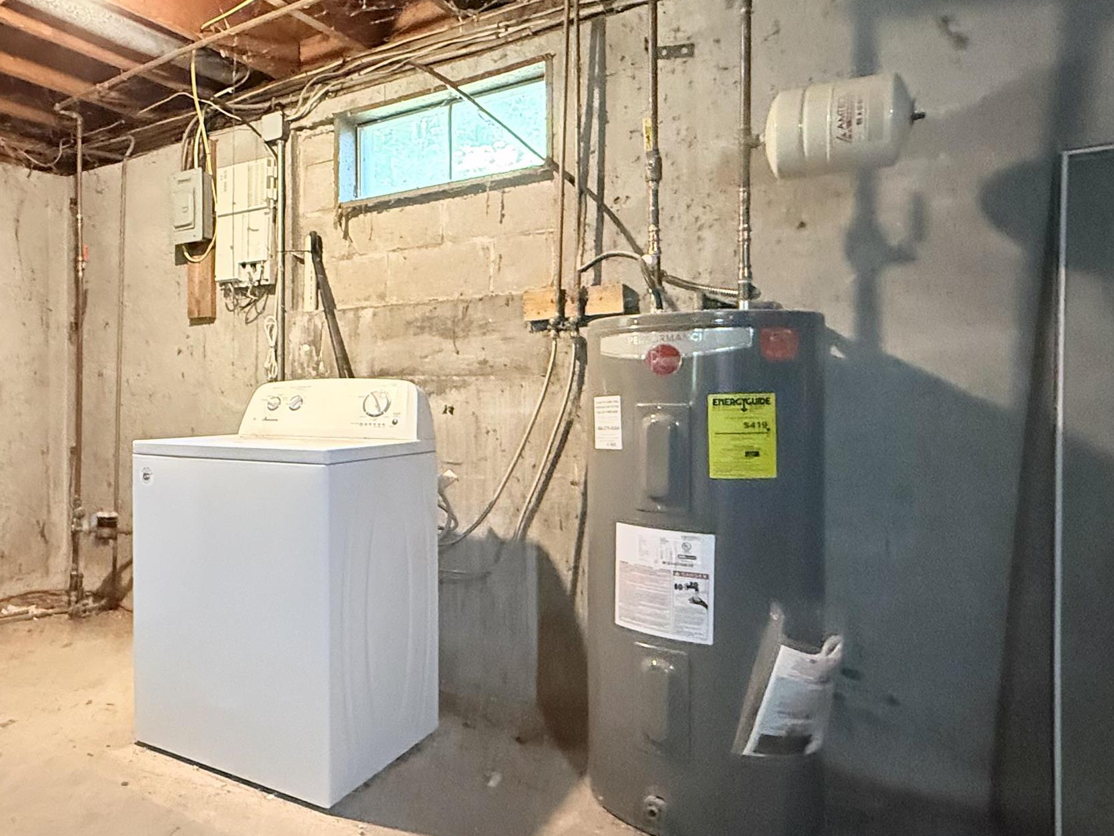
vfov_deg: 53.1
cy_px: 403
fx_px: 837
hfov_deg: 61.8
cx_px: 224
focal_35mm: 26
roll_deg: -0.8
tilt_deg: -1.2
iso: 1250
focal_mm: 2.22
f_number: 2.2
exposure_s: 1/60
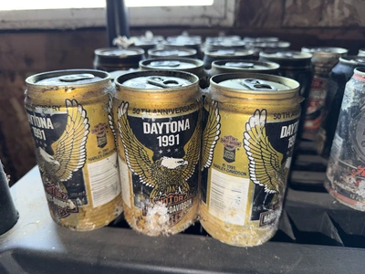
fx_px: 253
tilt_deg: -23.7
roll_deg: +2.1
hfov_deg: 71.6
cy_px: 137
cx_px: 182
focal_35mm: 24
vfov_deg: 56.8
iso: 64
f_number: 1.78
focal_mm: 6.76
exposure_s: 1/28
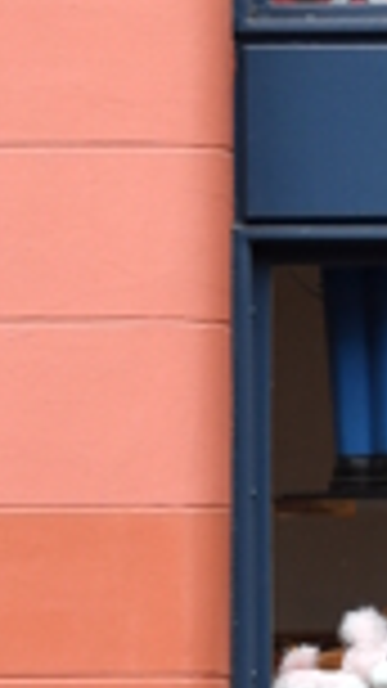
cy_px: 121
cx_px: 796
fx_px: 11773
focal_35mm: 645
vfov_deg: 3.3
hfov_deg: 1.9
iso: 400
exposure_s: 1/320
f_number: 4
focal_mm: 105
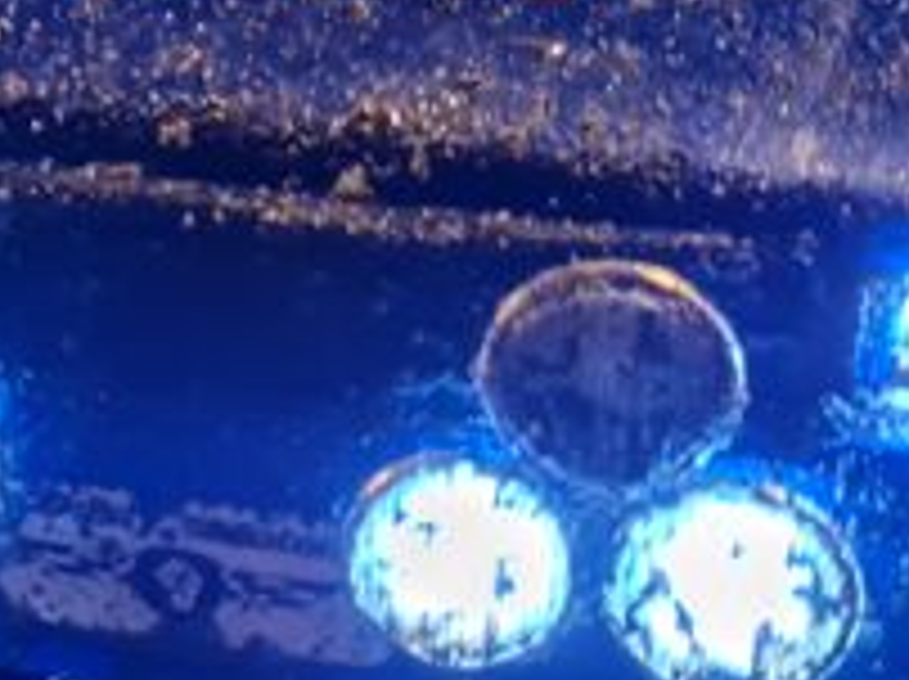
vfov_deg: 11.5
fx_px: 3383
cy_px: 410
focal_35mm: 129
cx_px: -855
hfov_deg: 13.4
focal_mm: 5.4
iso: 640
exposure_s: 1/33
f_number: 1.8
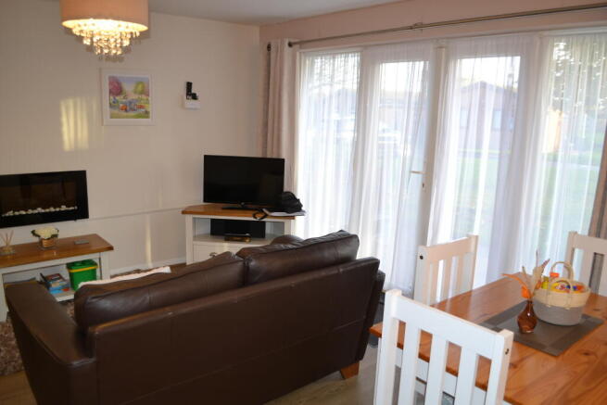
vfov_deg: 48.0
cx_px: 304
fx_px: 455
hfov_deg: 67.4
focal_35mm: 27
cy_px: 202
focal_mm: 18
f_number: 3.5
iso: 400
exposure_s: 1/60
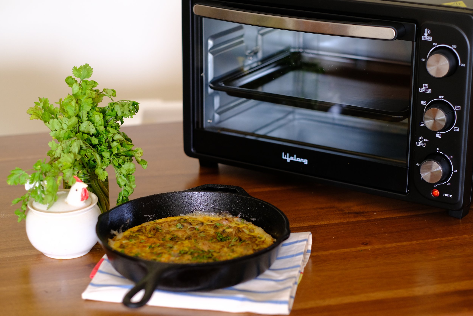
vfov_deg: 16.3
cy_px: 158
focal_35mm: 84
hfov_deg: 24.2
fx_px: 1104
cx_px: 236
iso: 1000
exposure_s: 1/125
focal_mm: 56
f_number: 2.2
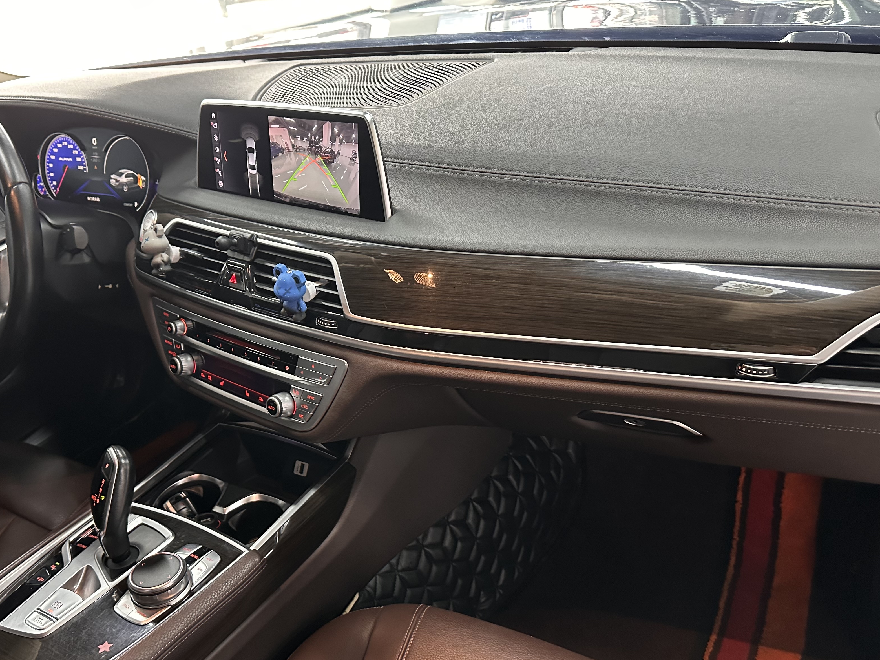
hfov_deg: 58.1
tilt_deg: -30.9
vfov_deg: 45.4
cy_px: 368
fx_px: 788
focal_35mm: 31
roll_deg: +10.1
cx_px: 373
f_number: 1.78
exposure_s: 1/33
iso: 640
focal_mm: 6.86
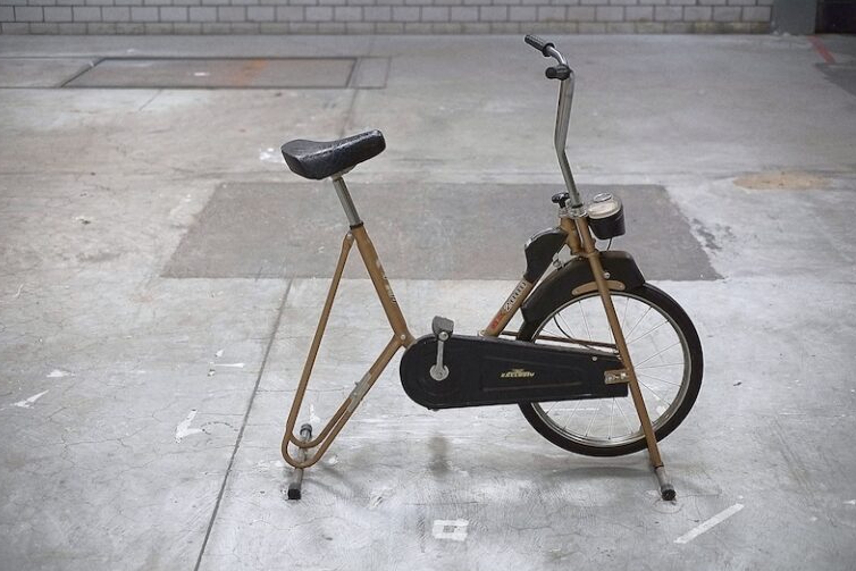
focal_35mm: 54
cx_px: 425
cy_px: 289
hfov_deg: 36.9
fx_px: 1284
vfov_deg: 25.1
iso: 100
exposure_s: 1/140
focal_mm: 35
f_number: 2
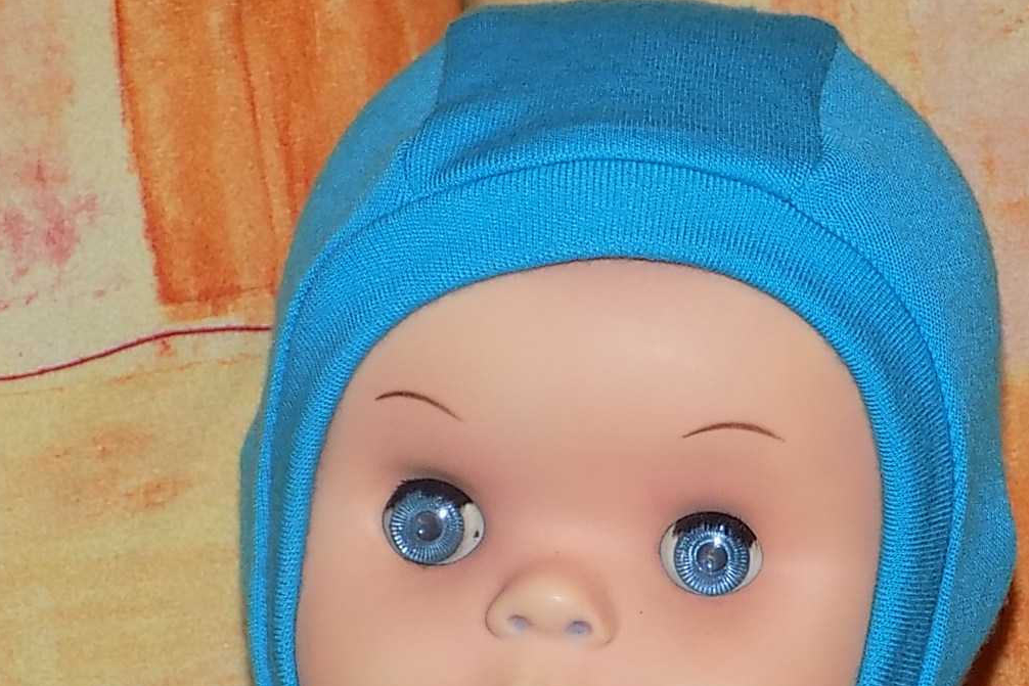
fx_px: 3688
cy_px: 529
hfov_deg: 15.9
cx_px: 594
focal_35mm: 129
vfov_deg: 10.6
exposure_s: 1/30
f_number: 4.3
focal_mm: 13.9
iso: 200
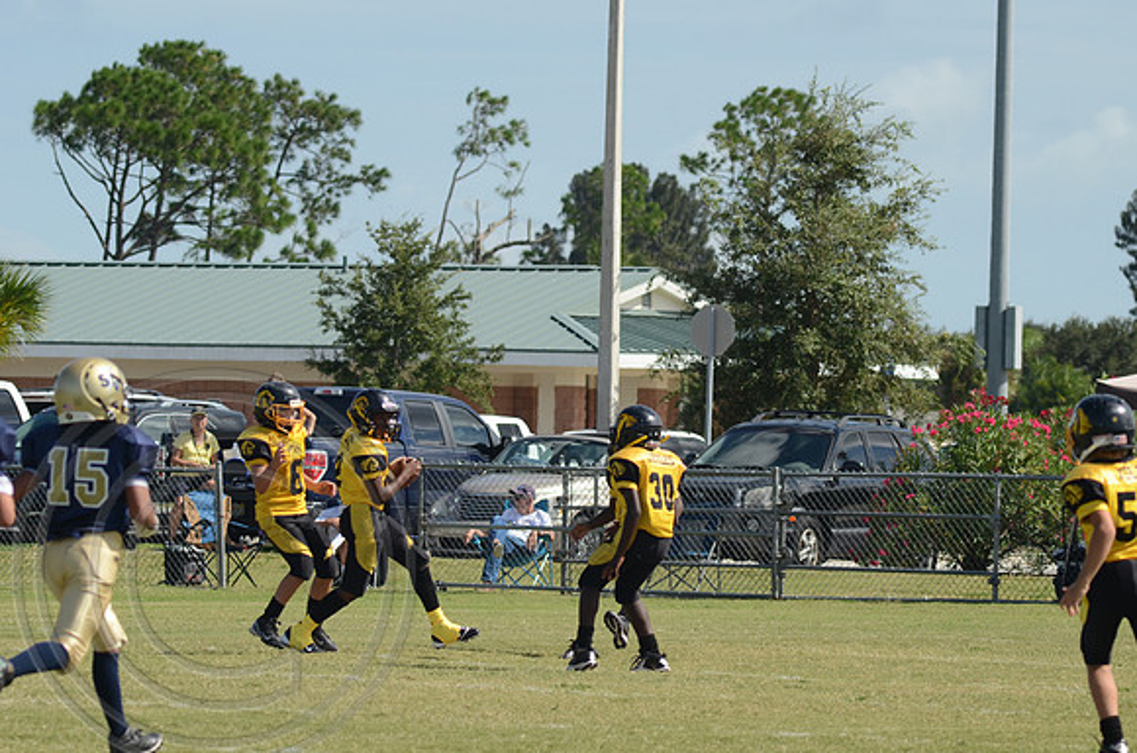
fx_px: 9454
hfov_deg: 6.9
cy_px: 376
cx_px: 568
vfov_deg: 4.6
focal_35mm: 300
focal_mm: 200
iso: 400
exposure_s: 1/1000
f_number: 9
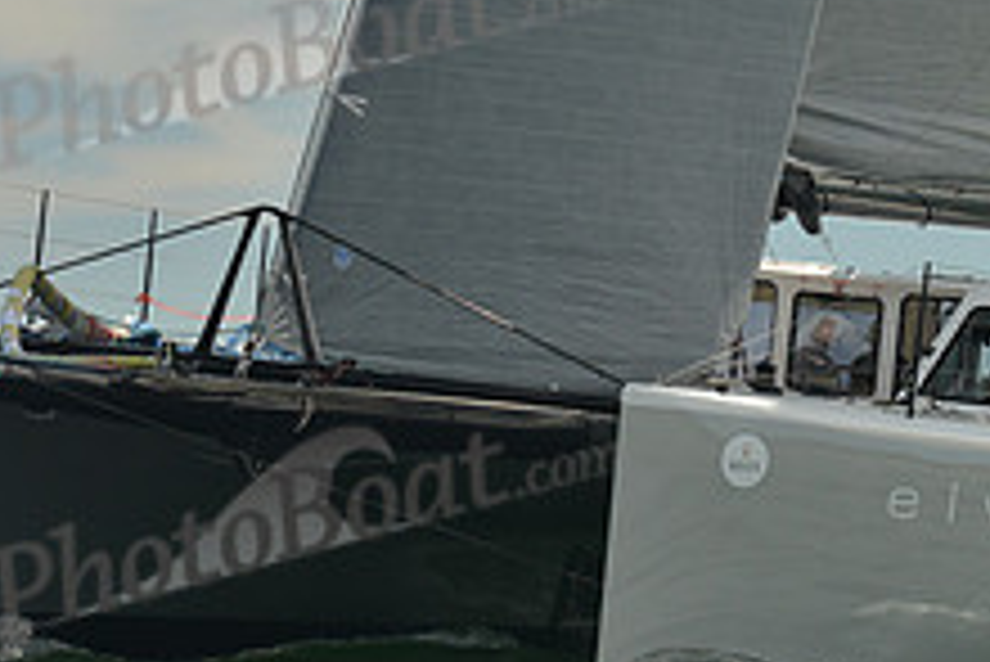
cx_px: 860
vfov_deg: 5.2
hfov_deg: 7.8
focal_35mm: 264
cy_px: 223
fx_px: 7265
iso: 400
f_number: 6.3
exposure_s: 1/1000
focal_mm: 100
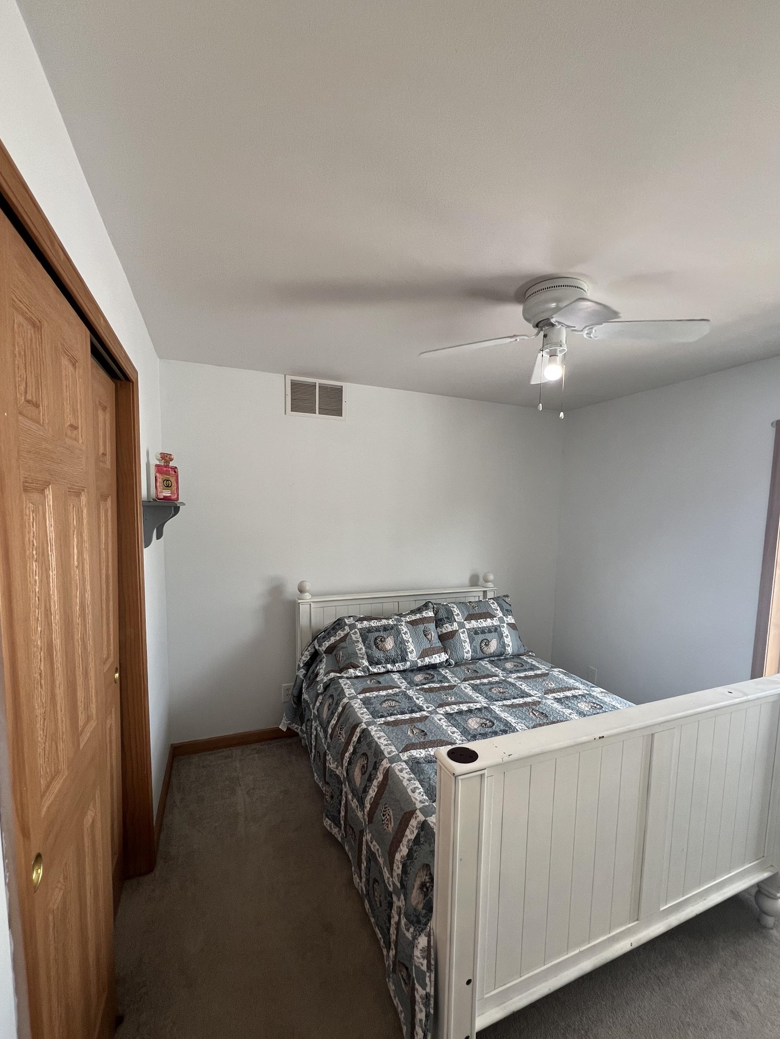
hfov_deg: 85.6
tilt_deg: -6.4
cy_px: 557
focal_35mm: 14
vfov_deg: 101.9
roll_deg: -0.2
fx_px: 420
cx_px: 408
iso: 80
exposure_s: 1/99
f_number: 1.8
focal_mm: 1.57
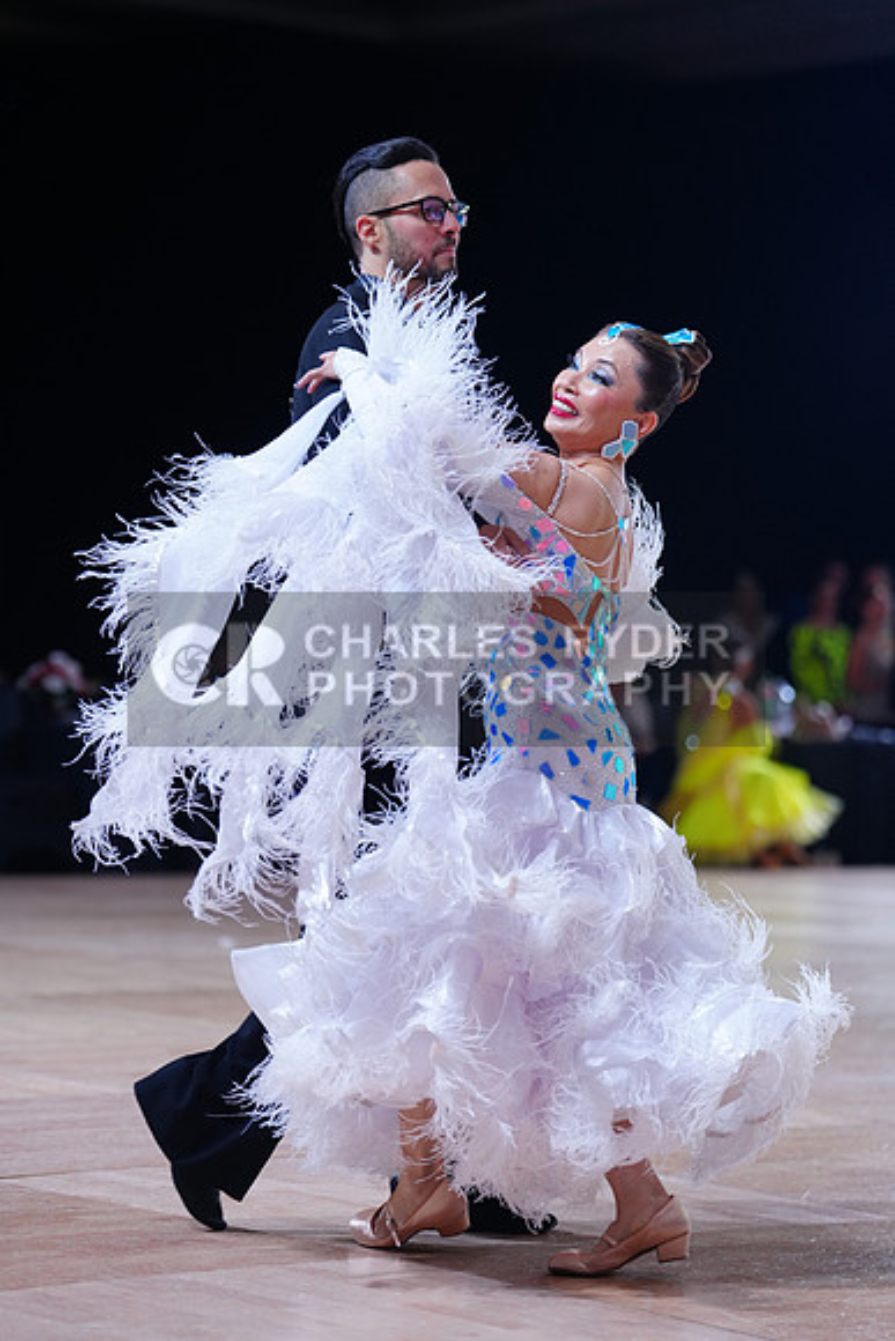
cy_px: 670
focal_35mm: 106
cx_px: 448
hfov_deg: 12.9
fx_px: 3950
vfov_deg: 19.3
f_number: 2.8
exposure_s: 1/500
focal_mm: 106
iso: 800
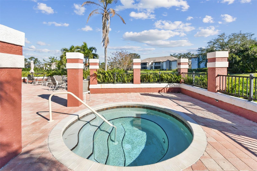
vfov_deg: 77.3
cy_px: 86
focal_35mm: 15
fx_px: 107
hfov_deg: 100.4
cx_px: 128
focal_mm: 10
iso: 100
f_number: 7.1
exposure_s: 1/640
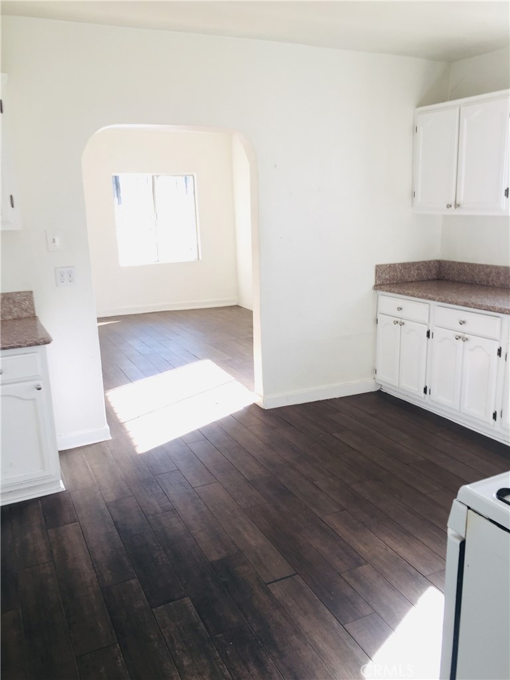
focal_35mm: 29
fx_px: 570
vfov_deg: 61.7
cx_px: 255
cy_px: 340
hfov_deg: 48.2
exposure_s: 1/30
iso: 32
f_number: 2.2
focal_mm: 4.15
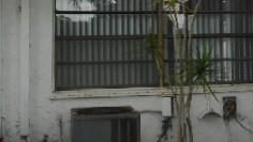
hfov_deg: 28.4
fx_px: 497
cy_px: 7
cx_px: 170
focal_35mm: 74
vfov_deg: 16.1
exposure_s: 1/160
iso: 80
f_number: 3.7
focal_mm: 4.5
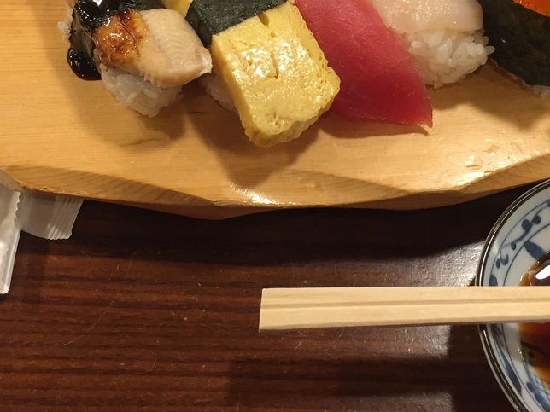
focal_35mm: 54
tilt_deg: -57.2
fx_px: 858
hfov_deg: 35.5
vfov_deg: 26.4
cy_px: 65
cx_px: 280
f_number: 2.2
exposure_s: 1/30
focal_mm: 4.15
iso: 80
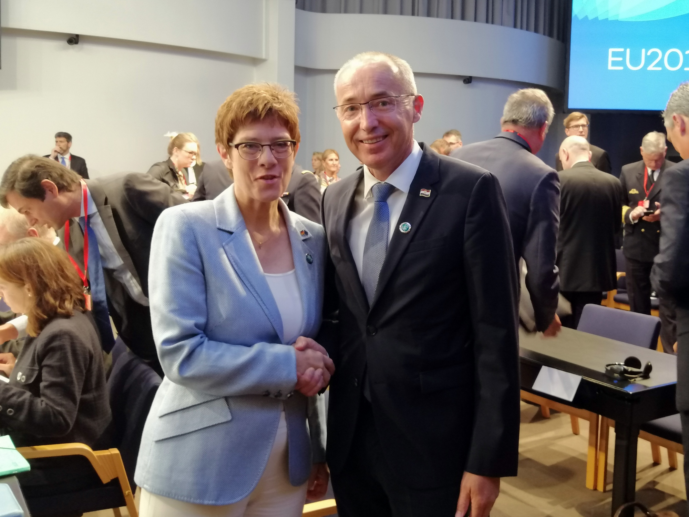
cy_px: 258
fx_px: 597
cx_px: 344
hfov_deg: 60.0
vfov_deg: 46.8
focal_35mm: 30
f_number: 1.8
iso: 320
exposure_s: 1/25
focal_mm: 3.95
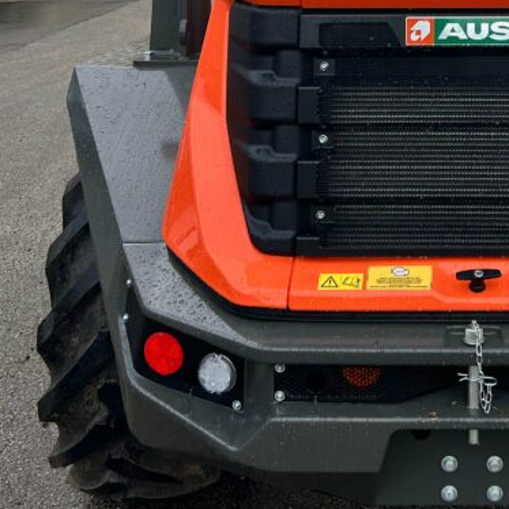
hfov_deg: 26.3
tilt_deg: -1.9
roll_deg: +1.3
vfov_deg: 25.2
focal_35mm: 63
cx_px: 474
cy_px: -59
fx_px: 1048
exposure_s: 1/1159
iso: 50
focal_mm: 5.7
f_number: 1.5
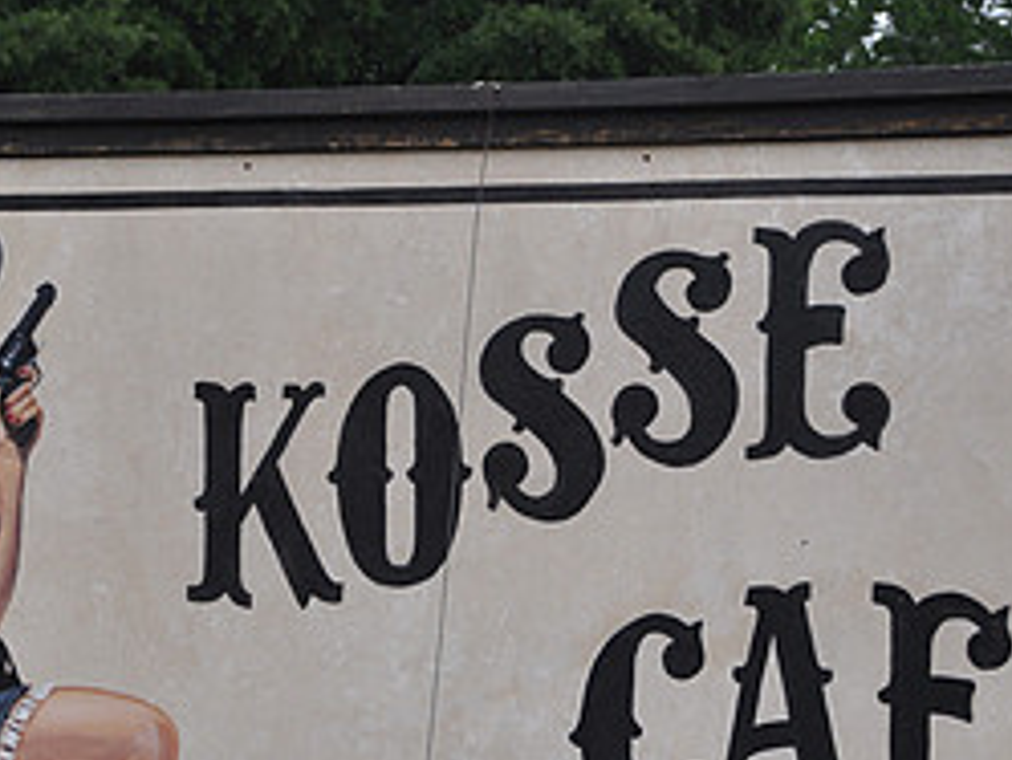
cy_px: 539
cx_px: 459
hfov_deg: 14.0
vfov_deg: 10.5
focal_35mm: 141
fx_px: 4124
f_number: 6.3
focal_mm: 42
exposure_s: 1/160
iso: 200
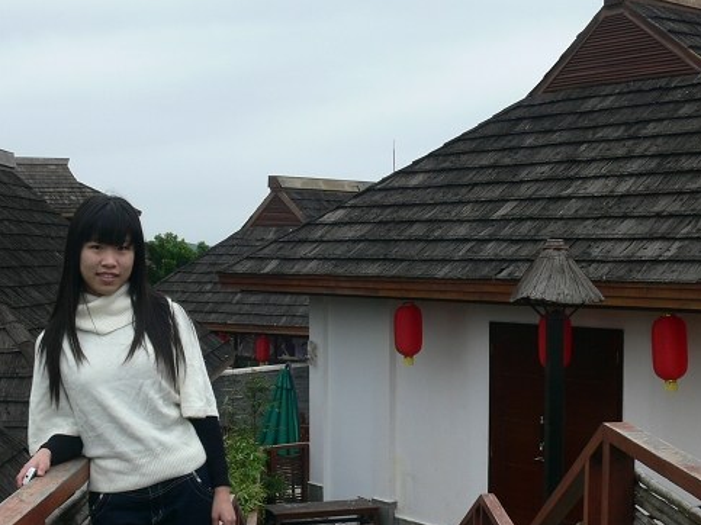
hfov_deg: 33.1
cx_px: 277
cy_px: 315
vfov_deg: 25.2
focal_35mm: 58
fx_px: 1174
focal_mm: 7.4
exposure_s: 1/160
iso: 80
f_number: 5.6
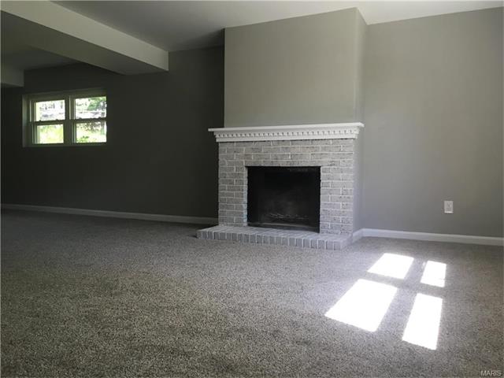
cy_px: 189
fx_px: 422
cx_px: 252
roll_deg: -0.4
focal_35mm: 29
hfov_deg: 61.7
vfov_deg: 48.2
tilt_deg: -2.6
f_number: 2.2
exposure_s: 1/30
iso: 25
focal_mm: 4.15
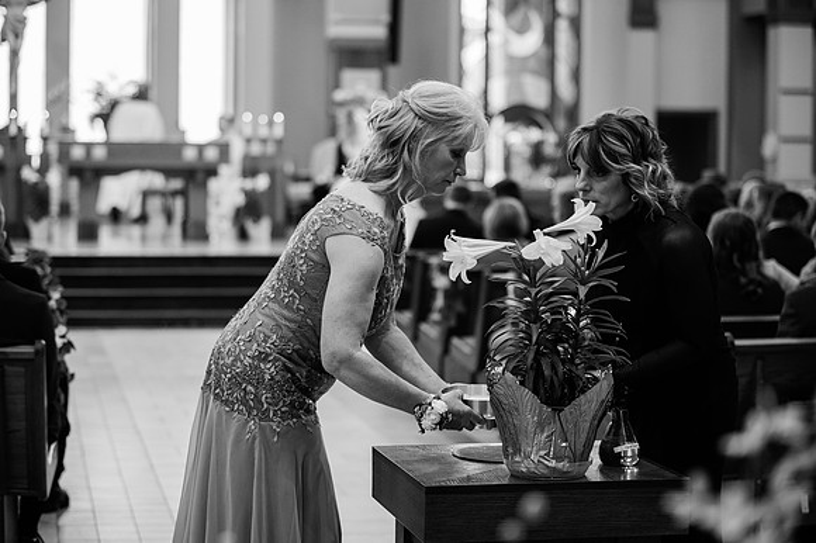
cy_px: 272
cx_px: 408
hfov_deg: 23.7
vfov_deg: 15.9
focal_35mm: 86
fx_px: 1948
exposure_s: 1/250
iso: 1000
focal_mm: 86
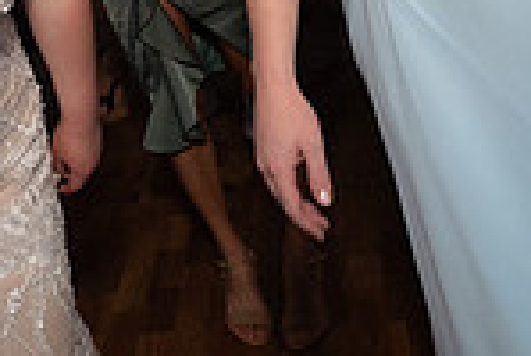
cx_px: -167
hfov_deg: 24.8
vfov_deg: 17.7
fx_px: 1035
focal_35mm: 70
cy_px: -162
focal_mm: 18
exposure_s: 1/80
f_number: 2.8
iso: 1600
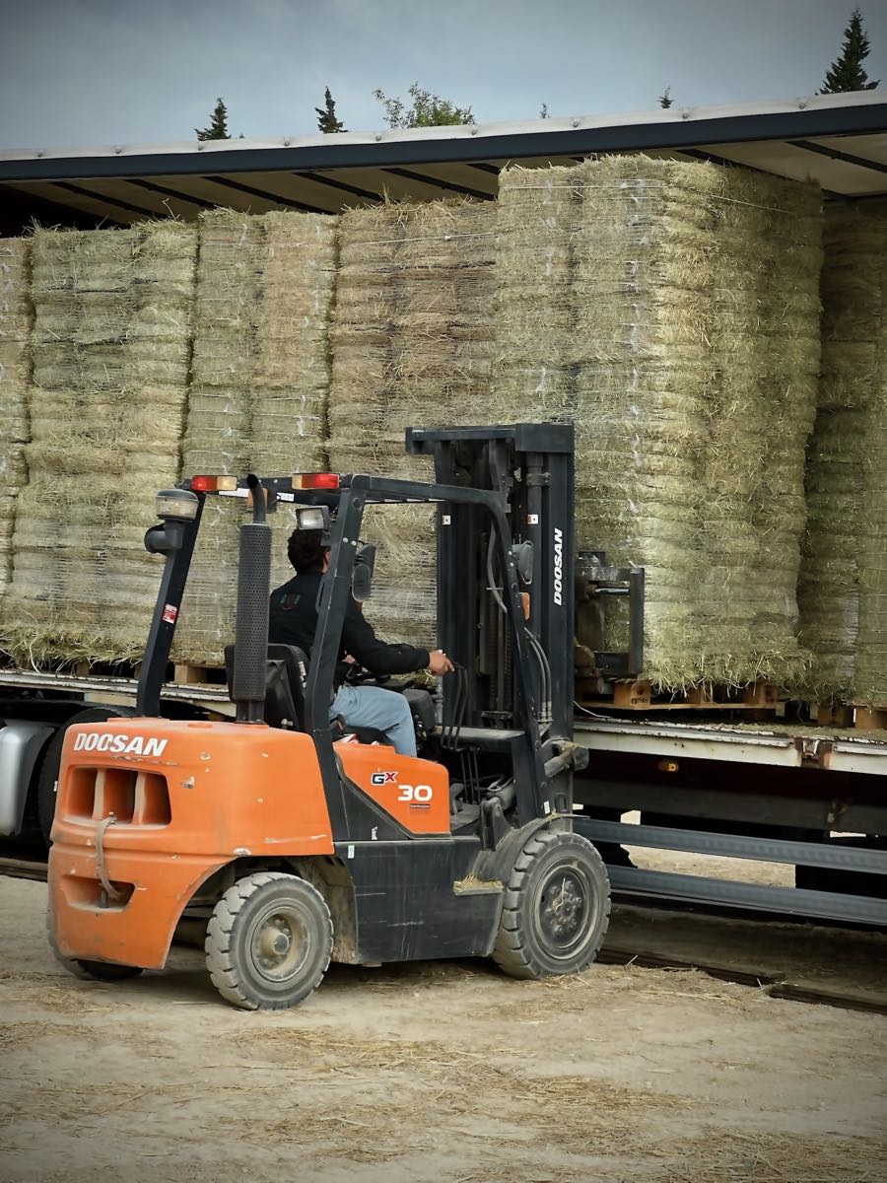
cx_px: 444
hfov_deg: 19.1
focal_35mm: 77
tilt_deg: +0.7
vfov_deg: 25.3
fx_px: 2631
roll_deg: -4.2
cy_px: 592
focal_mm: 9
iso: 32
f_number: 2.8
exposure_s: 1/365
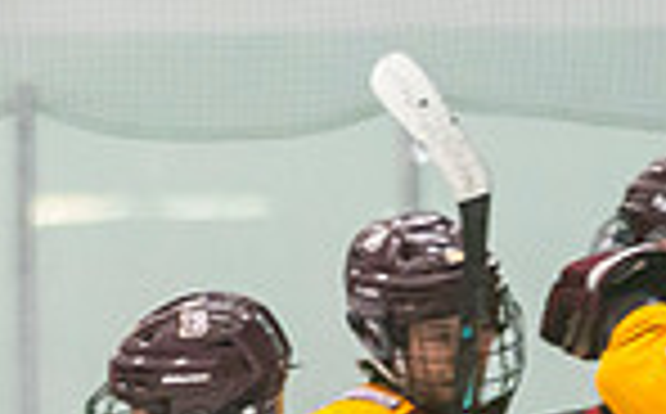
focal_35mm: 981
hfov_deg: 2.1
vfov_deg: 1.3
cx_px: 216
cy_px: 1044
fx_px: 17779
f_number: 2.8
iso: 1600
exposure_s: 1/640
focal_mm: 142
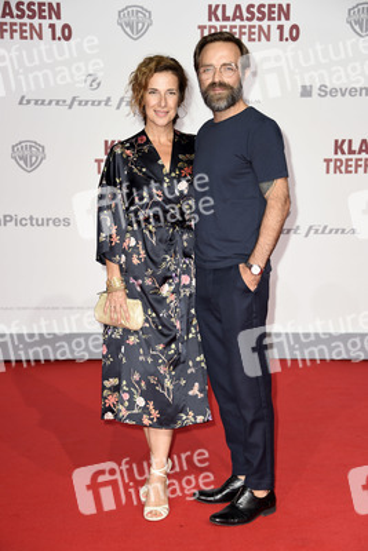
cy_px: 276
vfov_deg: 28.1
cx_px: 184
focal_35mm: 72
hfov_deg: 18.9
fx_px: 1103
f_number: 5
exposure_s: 1/250
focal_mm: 72
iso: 400
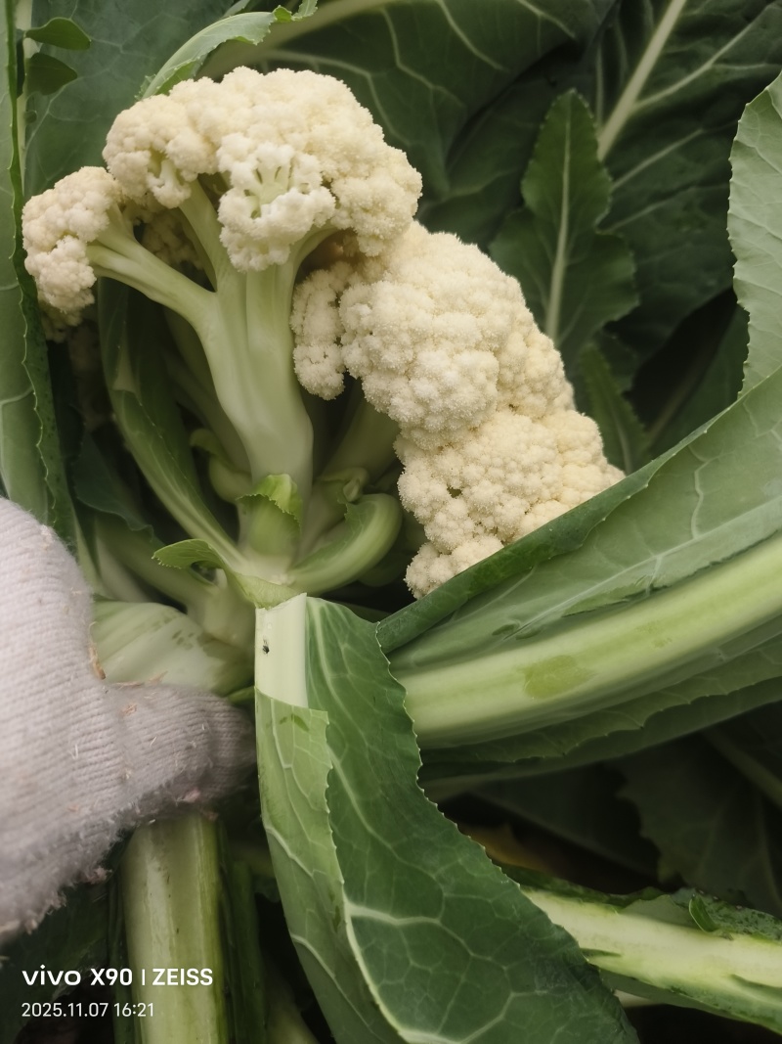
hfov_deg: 58.9
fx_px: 693
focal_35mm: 23
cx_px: 391
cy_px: 522
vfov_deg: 73.9
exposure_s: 1/100
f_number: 1.75
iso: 309
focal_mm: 5.5
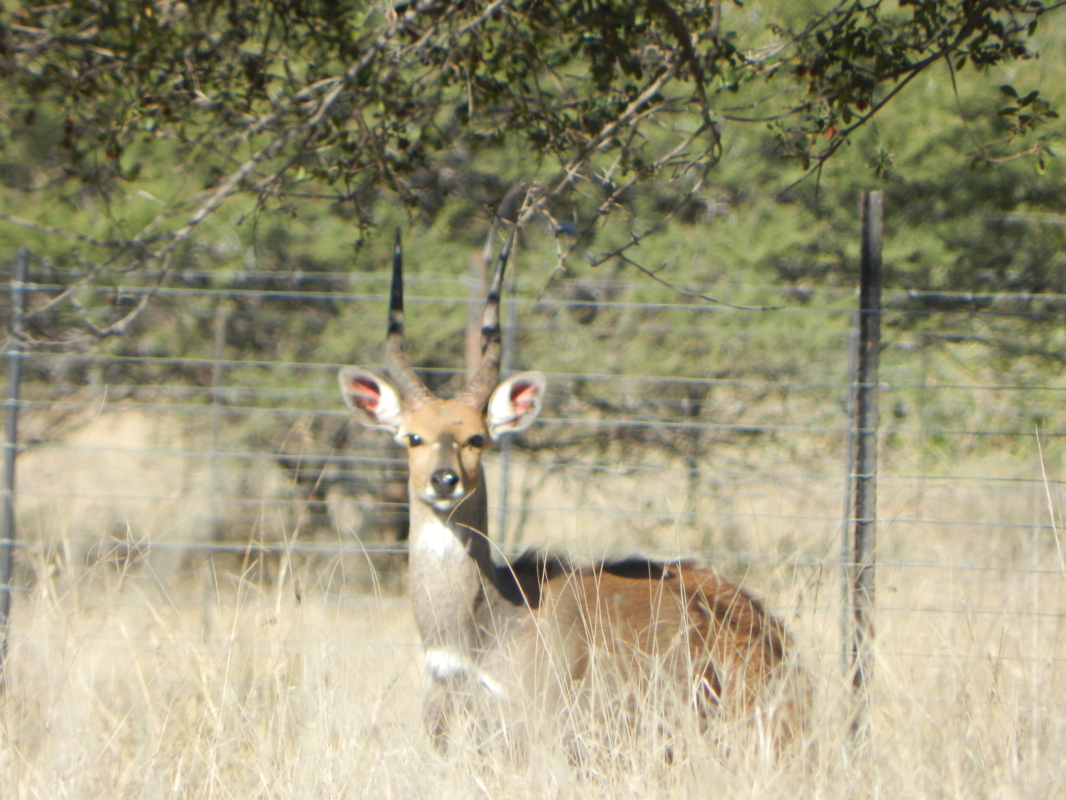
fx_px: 24944
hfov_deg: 2.4
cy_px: 400
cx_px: 533
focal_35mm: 810
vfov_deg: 1.8
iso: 160
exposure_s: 1/320
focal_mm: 144
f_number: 5.7
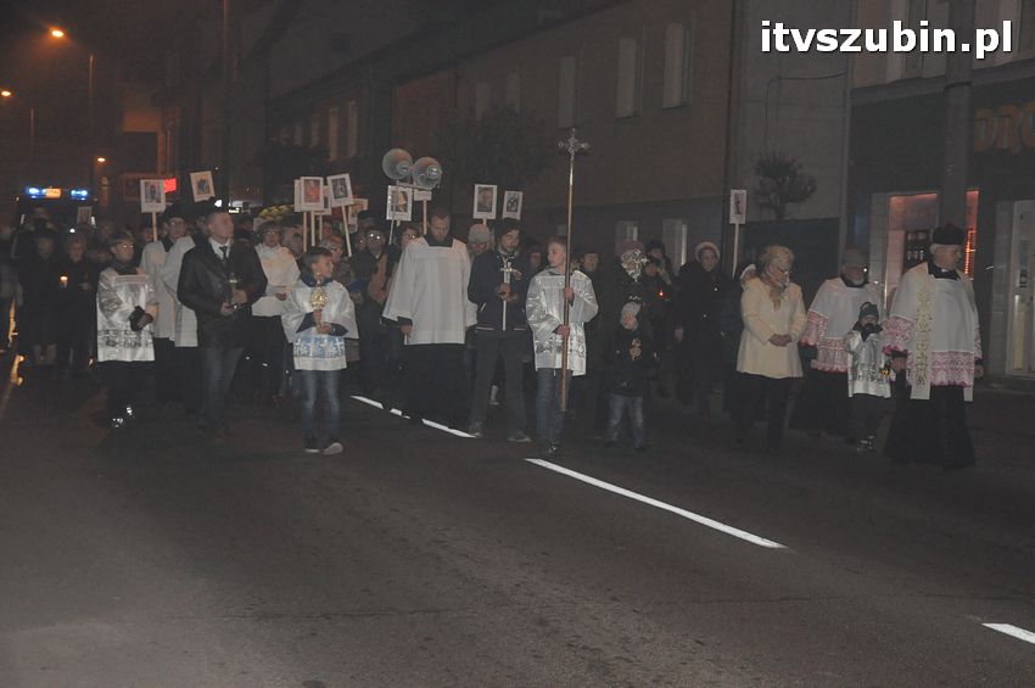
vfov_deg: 18.9
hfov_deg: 28.1
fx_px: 2068
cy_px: 344
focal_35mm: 72
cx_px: 518
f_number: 5
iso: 2000
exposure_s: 1/60
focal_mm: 48
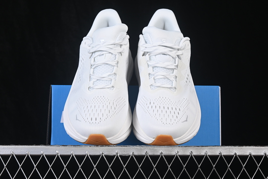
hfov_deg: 27.0
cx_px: 134
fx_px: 558
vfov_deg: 18.2
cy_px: 90
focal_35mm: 75
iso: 160
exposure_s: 1/80
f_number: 8
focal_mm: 50
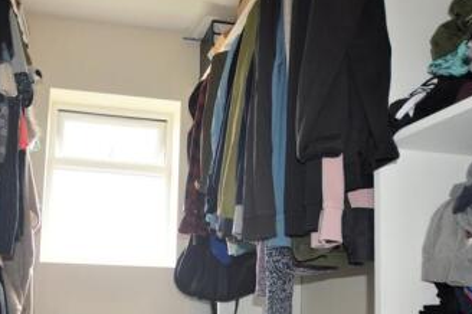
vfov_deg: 42.2
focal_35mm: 30
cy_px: 236
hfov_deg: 60.0
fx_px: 393
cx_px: 145
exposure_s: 1/125
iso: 400
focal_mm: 10
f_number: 4
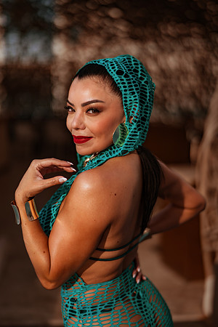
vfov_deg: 34.5
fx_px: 527
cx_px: 109
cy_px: 164
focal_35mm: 58
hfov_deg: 23.4
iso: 80
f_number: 1.4
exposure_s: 1/8000
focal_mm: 58
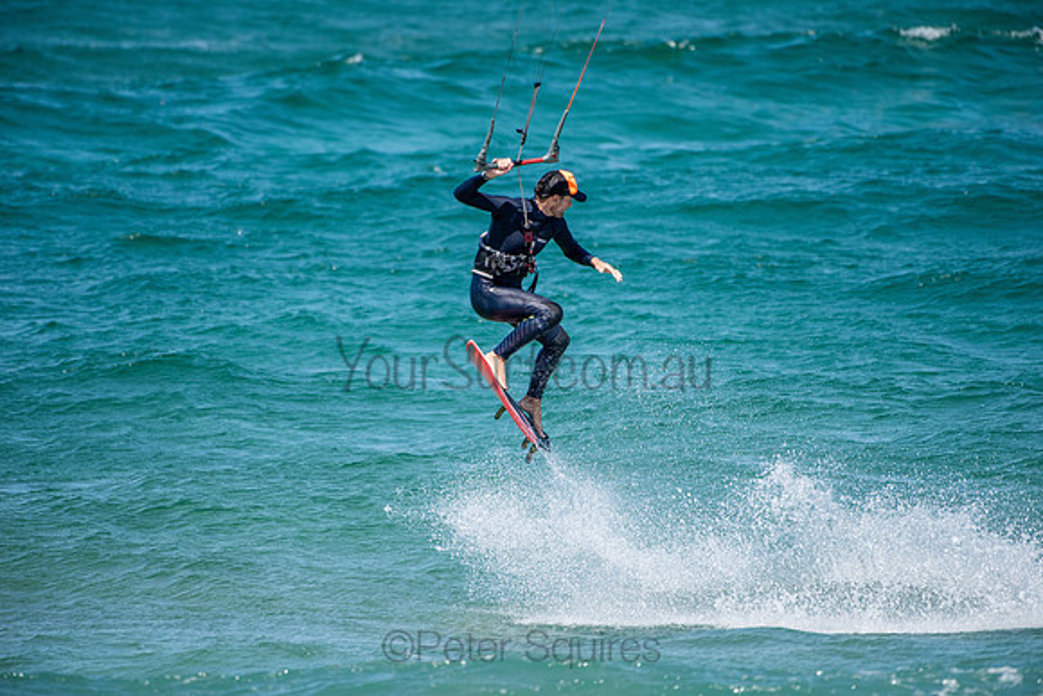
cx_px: 522
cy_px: 348
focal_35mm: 500
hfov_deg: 4.1
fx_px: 14489
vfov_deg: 2.8
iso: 360
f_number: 5.6
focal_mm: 500
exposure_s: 1/2500
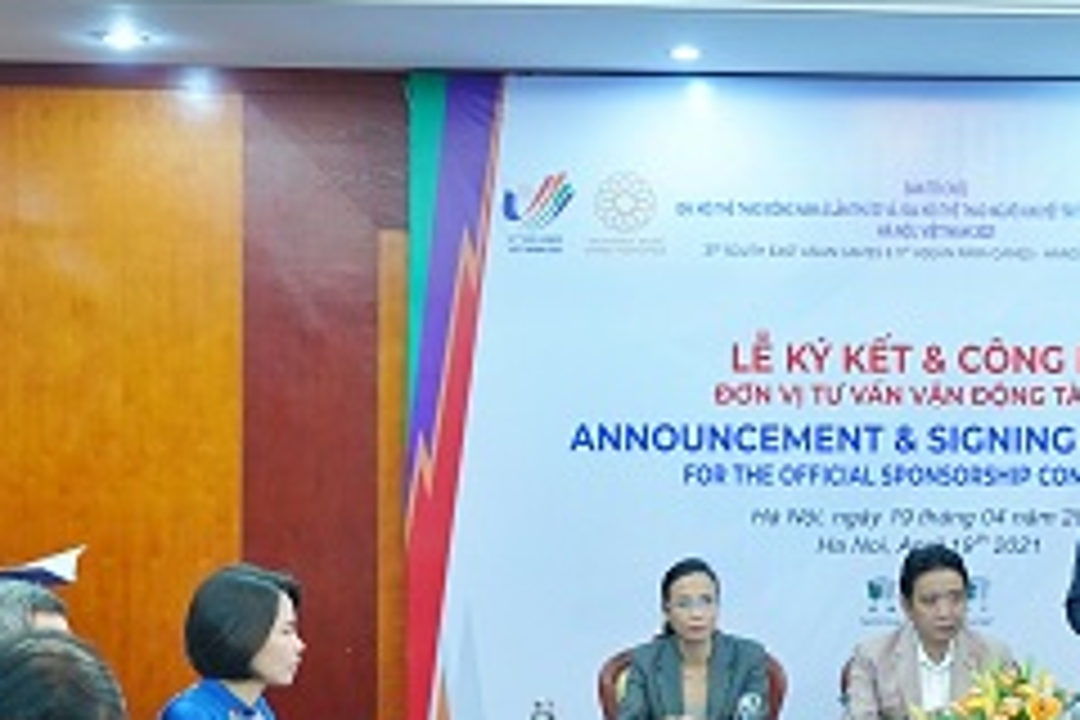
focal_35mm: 82
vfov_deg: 16.6
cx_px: 940
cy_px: 457
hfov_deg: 24.2
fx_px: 2460
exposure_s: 1/100
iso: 2000
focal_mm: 29
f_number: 3.2
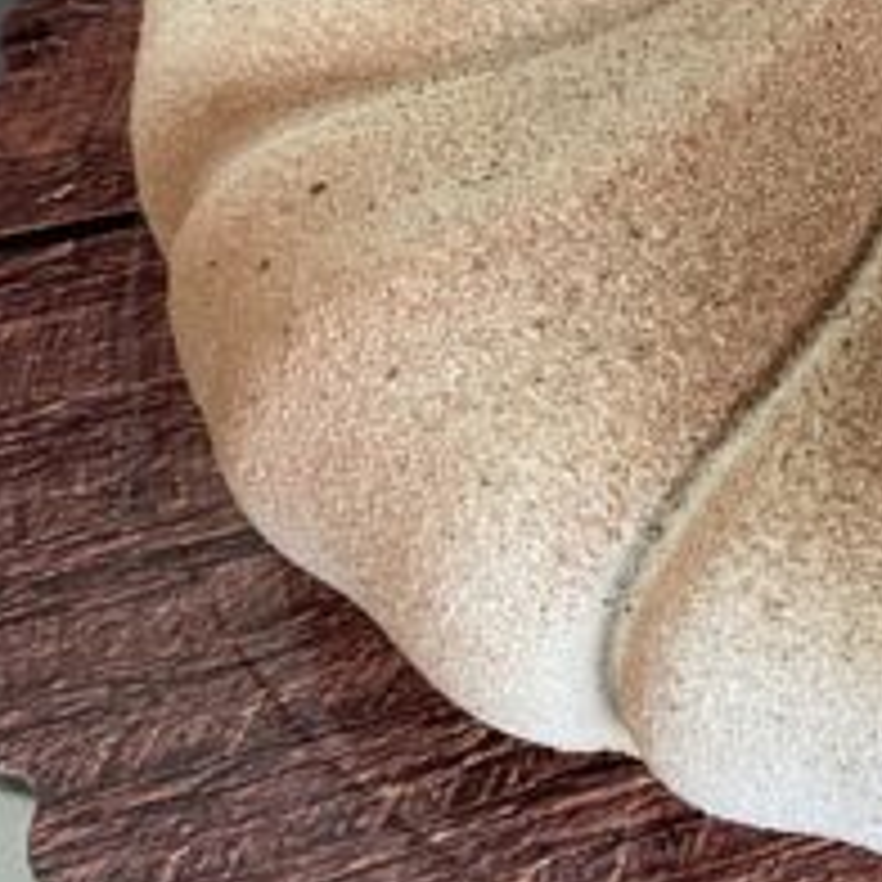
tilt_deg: -50.3
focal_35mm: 78
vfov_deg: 21.8
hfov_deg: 21.4
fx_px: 2248
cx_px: 884
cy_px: 126
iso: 320
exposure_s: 1/60
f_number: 1.8
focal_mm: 4.25
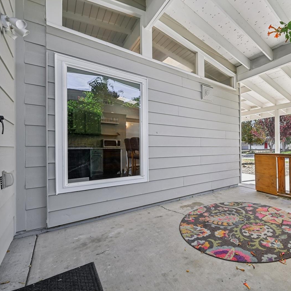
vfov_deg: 80.7
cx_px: 213
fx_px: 171
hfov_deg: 75.8
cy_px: 146
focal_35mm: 18
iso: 64
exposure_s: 1/25
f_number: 10
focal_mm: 14
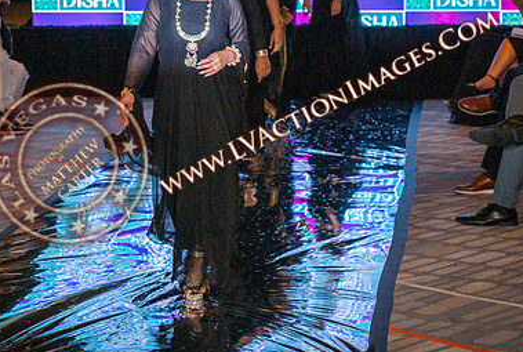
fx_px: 1763
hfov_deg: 16.9
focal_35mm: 121
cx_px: 208
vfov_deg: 11.4
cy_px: 116
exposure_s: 1/250
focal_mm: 70
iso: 400
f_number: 4
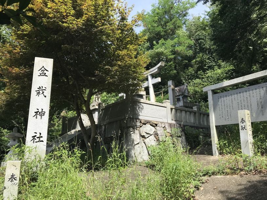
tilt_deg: +13.5
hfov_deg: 63.5
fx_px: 216
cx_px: 134
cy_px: 100
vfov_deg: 49.7
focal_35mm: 28
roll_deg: +1.4
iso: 20
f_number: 1.8
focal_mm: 3.99
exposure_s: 1/812
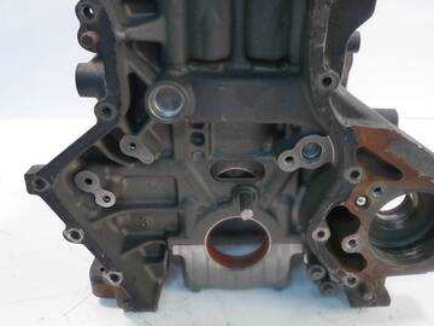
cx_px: 242
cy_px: 149
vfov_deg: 44.1
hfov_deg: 56.7
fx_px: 401
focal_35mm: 32
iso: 1250
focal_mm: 12
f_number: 3.5
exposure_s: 1/60
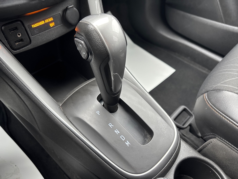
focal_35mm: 26
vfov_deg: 53.1
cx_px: 119
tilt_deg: -50.0
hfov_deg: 67.3
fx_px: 179
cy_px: 90
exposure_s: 1/60
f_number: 1.6
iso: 200
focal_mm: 5.96
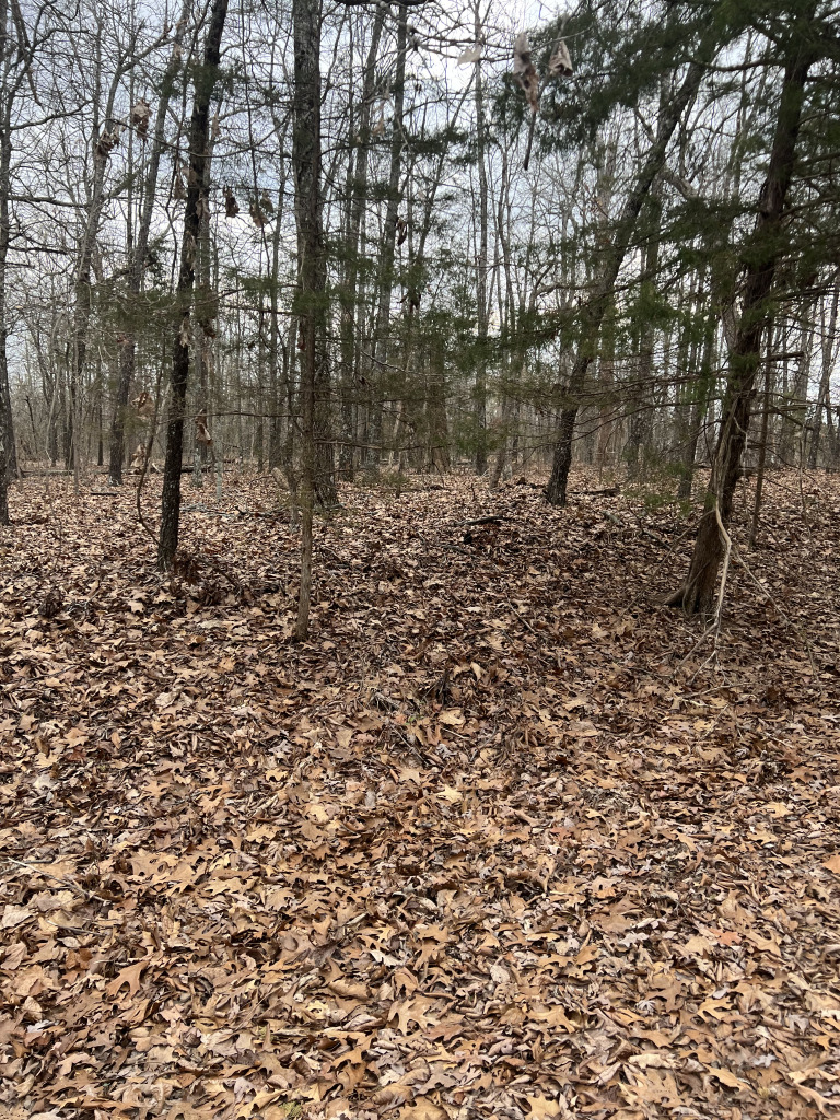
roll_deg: -0.8
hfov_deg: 53.1
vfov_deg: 67.3
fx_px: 841
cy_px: 560
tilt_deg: -6.9
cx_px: 420
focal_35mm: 26
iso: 50
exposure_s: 1/674
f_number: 1.5
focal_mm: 5.7
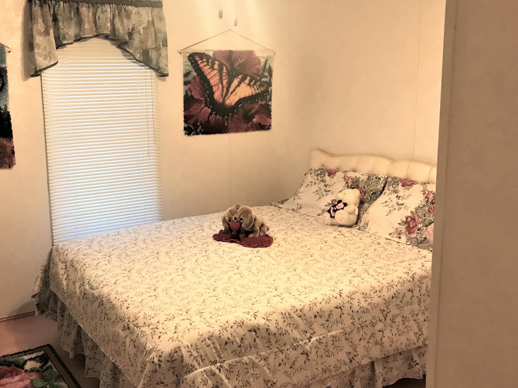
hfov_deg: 49.6
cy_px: 190
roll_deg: +0.9
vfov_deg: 38.7
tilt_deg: -10.0
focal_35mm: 37
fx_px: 554
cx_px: 193
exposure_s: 1/15
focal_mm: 3.99
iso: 64
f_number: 1.8
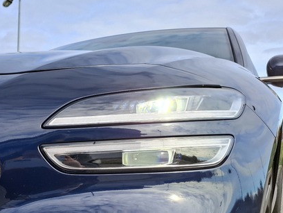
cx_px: 9
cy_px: 181
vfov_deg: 31.1
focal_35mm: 45
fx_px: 368
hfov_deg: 38.1
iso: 50
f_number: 1.8
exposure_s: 1/1182
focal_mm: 5.54
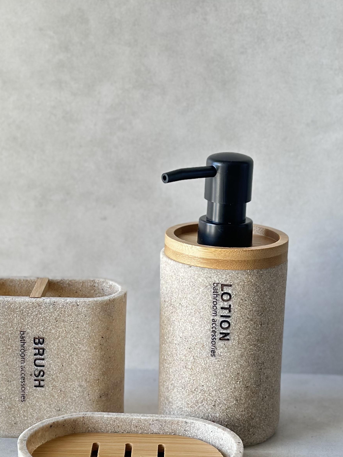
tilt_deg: -16.6
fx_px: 1083
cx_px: 143
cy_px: 294
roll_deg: -1.1
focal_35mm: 82
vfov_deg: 23.8
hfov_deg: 18.0
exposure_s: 1/85
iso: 125
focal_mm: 6.86
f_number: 1.78
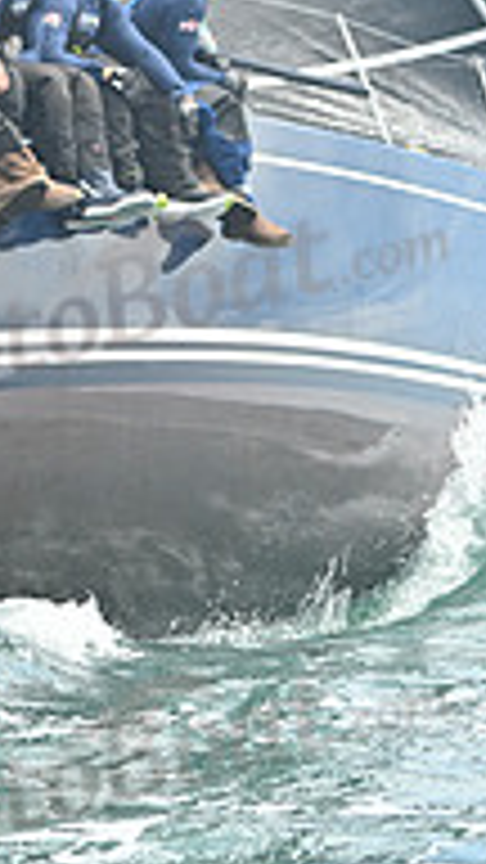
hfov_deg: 5.4
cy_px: 137
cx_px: -414
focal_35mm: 222
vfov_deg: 9.7
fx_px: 5086
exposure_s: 1/1250
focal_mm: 70
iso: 250
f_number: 4
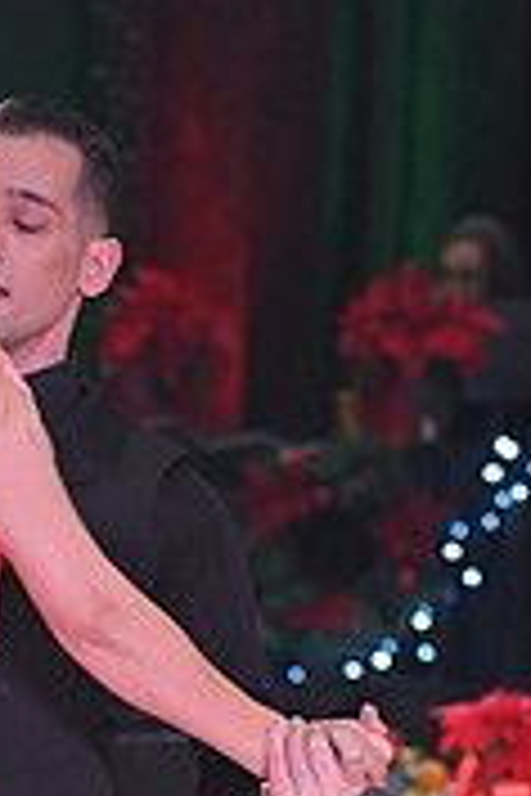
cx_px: -196
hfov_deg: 3.7
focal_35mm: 368
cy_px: 1106
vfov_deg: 5.6
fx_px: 8141
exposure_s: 1/320
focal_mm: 112
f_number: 5
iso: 2000
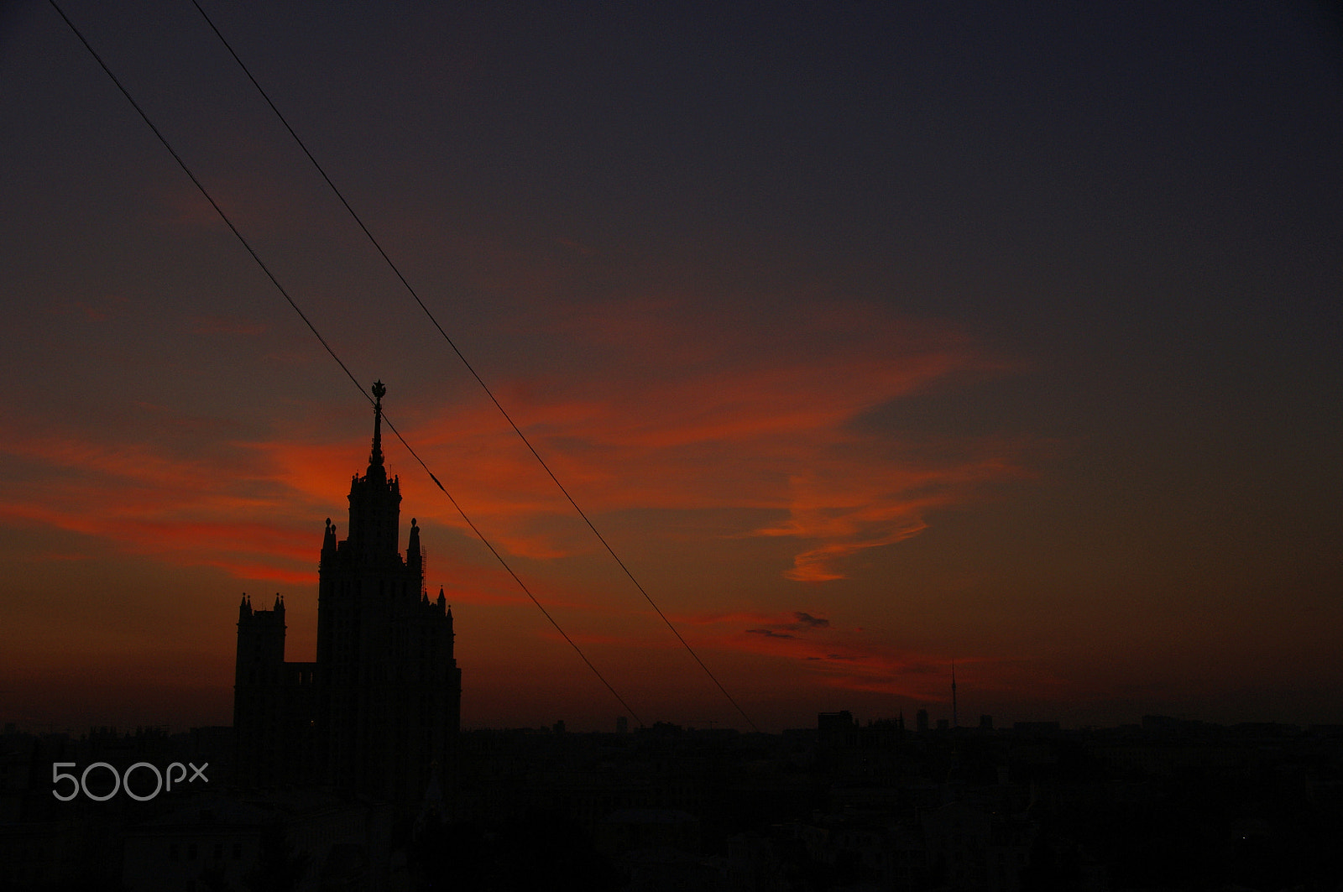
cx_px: 672
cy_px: 446
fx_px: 1379
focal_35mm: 37
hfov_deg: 51.9
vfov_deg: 35.9
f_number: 6.3
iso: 200
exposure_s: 1/250
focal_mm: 25
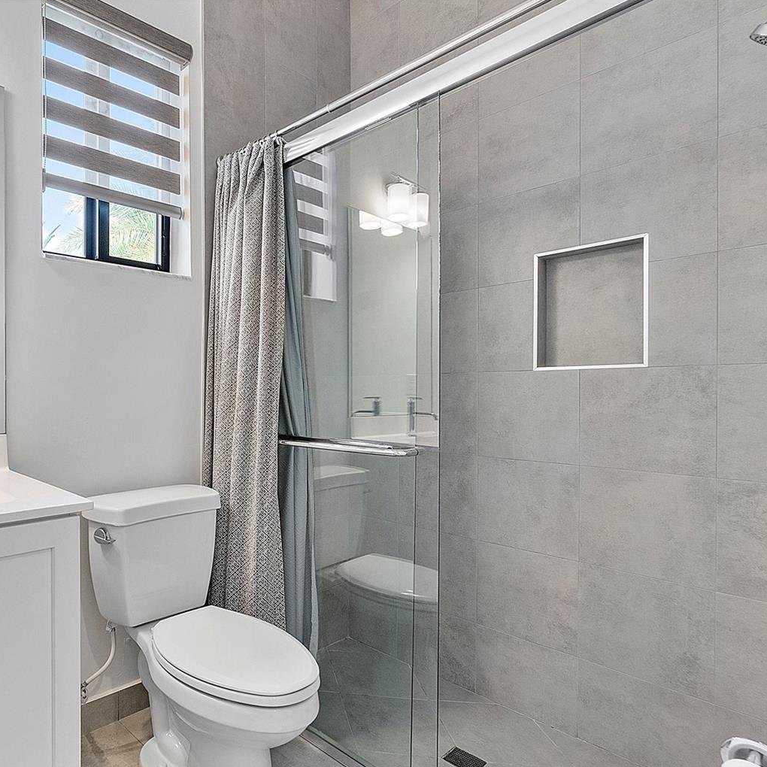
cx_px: 184
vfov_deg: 74.8
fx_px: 501
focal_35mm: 20
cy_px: 399
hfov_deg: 69.5
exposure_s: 1/6
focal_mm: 10
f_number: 9
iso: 250
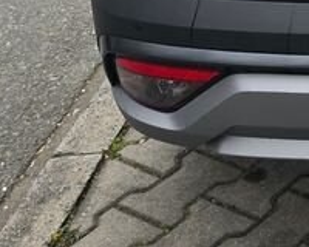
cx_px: 581
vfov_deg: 12.0
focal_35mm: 115
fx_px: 1052
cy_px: -245
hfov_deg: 14.4
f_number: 1.7
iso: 25
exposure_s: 1/180
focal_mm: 6.3
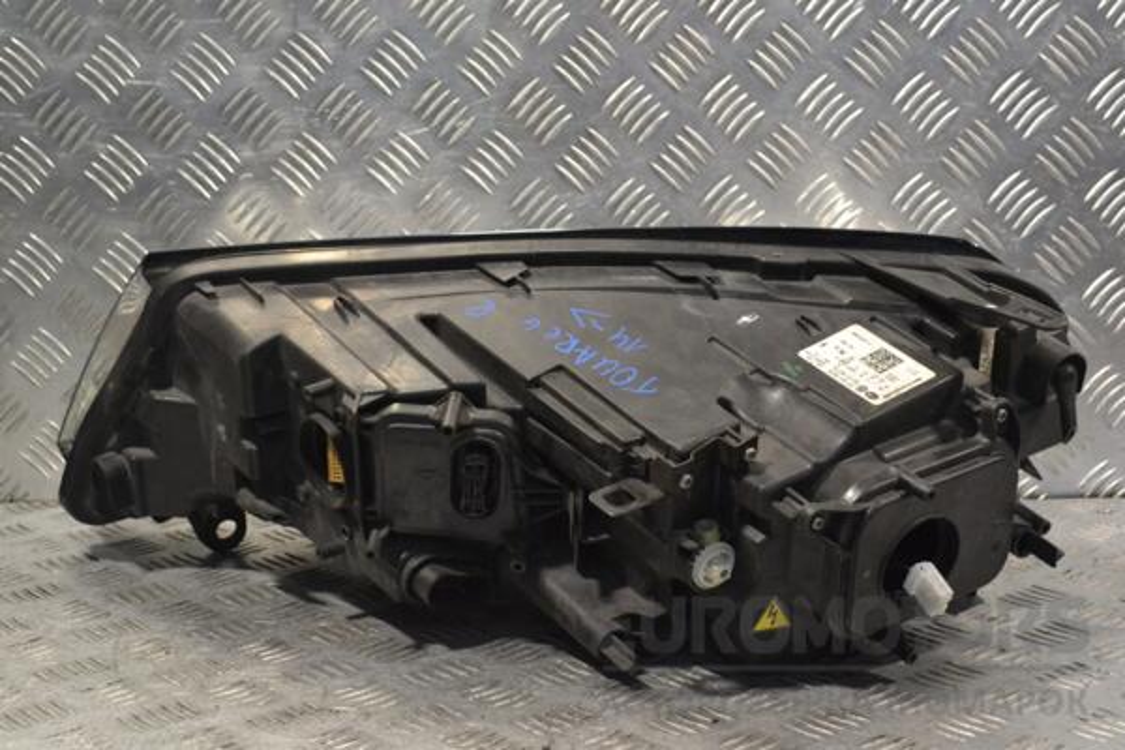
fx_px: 1875
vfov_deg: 22.6
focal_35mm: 60
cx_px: 562
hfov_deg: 33.4
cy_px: 375
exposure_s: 1/250
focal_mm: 40
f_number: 8
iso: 3200
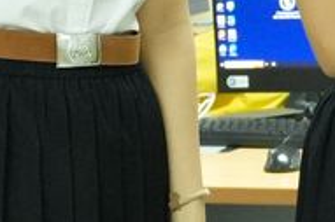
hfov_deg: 9.3
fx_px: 2054
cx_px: 350
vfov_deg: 6.2
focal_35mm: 221
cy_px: -24
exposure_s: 1/100
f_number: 4
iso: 6400
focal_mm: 25
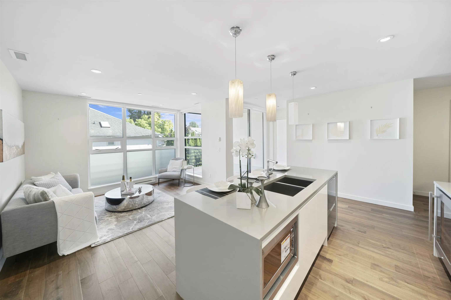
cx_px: 226
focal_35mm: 12
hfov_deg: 112.6
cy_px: 150
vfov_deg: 90.0
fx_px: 150
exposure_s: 1/8
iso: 1000
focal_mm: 12
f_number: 8
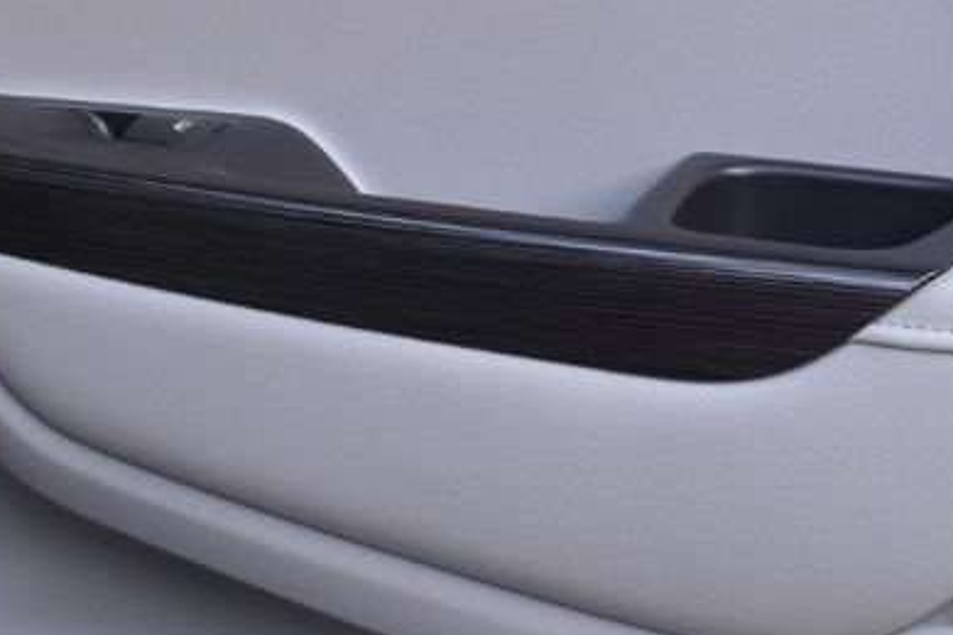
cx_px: 1248
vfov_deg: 11.0
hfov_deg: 15.6
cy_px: 378
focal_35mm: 125
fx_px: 3307
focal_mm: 20
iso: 500
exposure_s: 1/60
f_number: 4
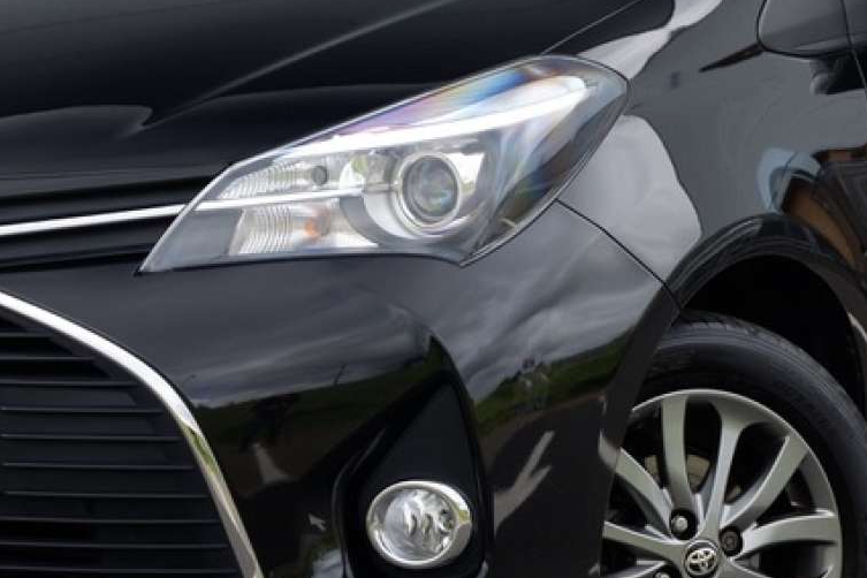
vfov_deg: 7.8
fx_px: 4238
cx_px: 478
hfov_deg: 11.7
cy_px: 253
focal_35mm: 176
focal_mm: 46.7
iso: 250
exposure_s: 1/100
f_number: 5.6
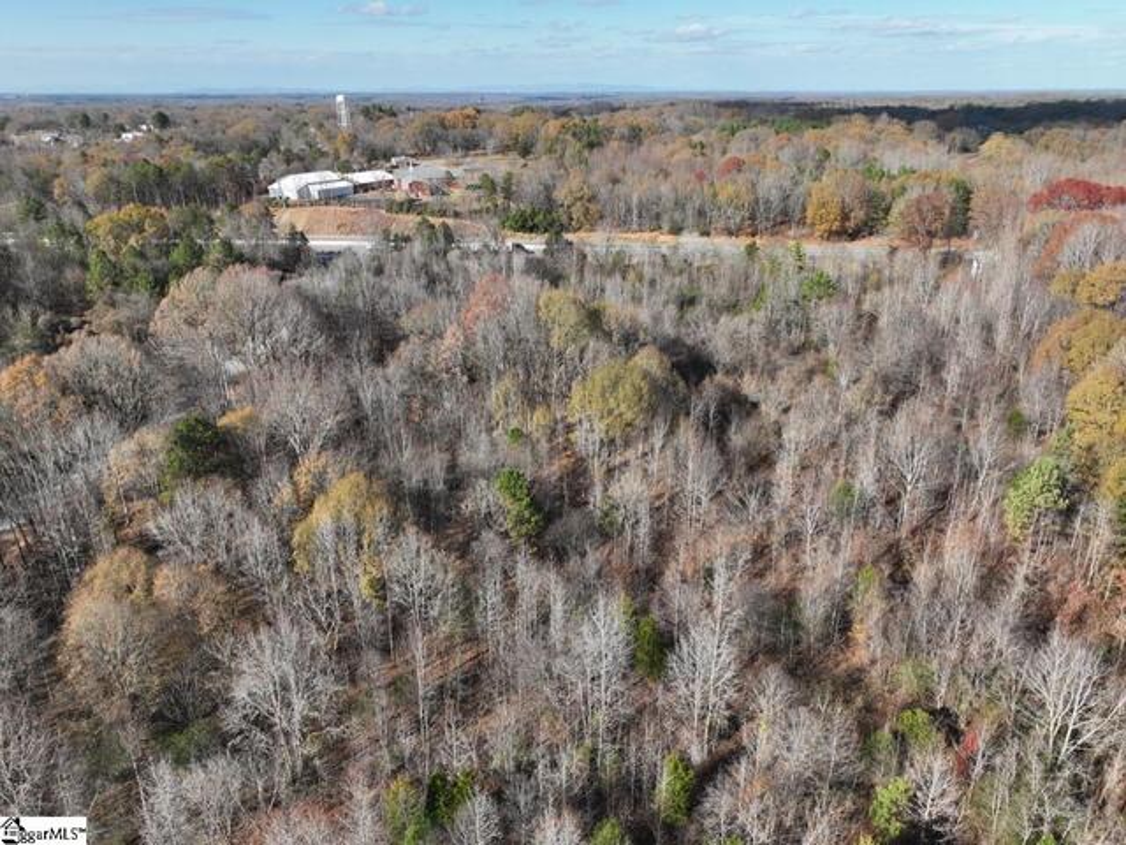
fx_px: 781
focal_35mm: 24
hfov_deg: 71.6
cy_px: 422
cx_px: 563
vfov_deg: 56.8
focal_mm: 12.29
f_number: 2.8
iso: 160
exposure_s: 1/200
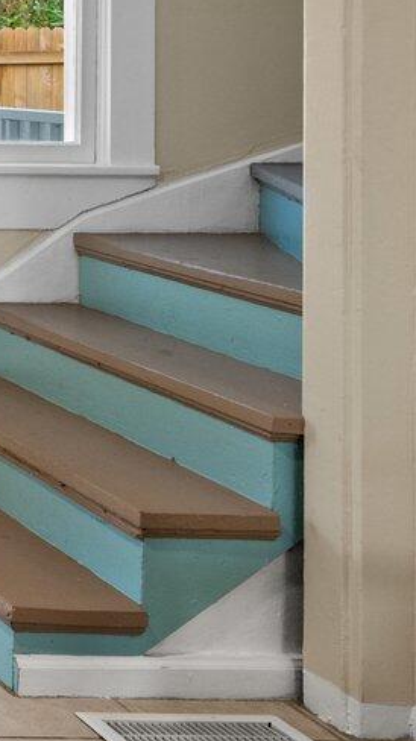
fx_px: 1296
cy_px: 83
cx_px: -724
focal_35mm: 66
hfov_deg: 12.1
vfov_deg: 30.6
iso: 500
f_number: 9
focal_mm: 15
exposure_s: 1/3
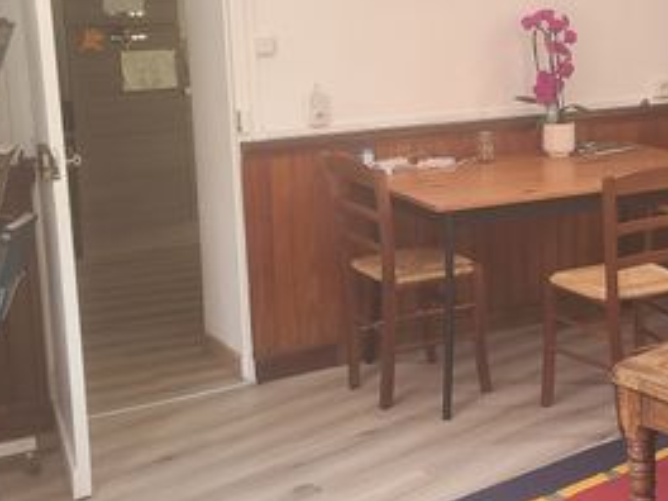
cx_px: 567
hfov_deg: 31.5
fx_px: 1139
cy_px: 144
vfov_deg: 24.6
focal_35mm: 59
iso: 64
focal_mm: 5.4
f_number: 1.8
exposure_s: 1/60
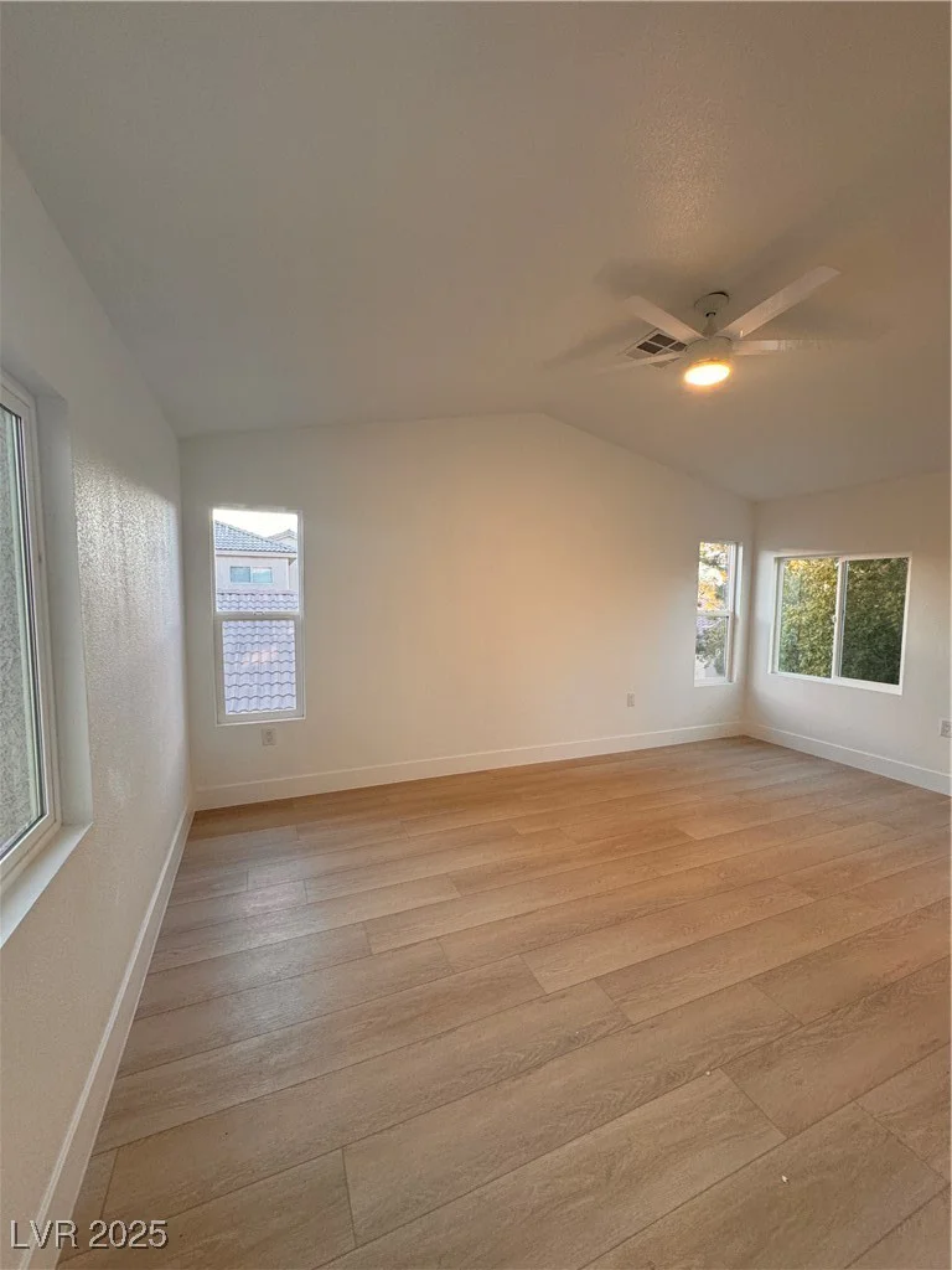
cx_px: 476
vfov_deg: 102.1
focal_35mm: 14
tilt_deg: -4.6
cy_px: 635
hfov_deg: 85.7
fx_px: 513
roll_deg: -1.3
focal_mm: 2.22
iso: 200
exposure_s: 1/120
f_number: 2.2
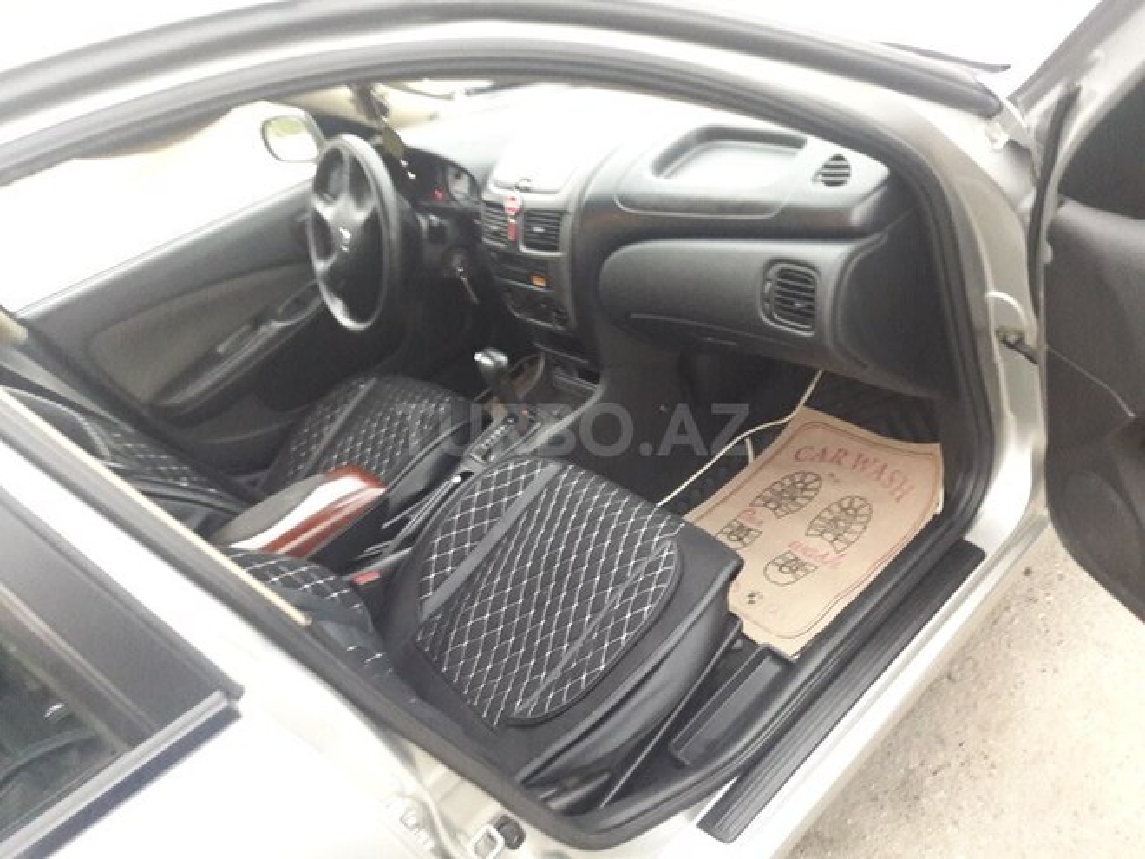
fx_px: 926
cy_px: 430
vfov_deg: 49.7
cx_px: 572
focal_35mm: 28
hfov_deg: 63.4
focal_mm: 3.7
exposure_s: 1/17
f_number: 1.9
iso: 400
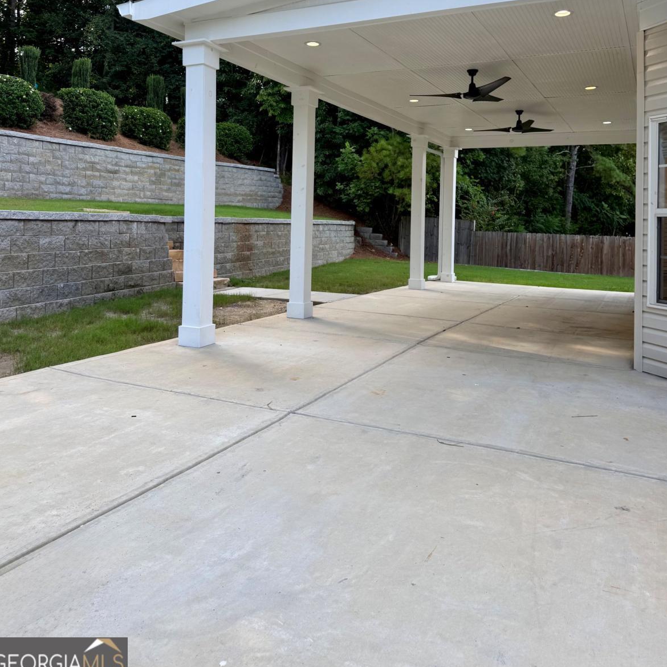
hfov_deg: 55.6
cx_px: 332
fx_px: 632
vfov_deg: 54.6
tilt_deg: +0.4
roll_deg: -2.2
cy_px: 227
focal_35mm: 29
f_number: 1.78
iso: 80
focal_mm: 6.76
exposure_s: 1/456
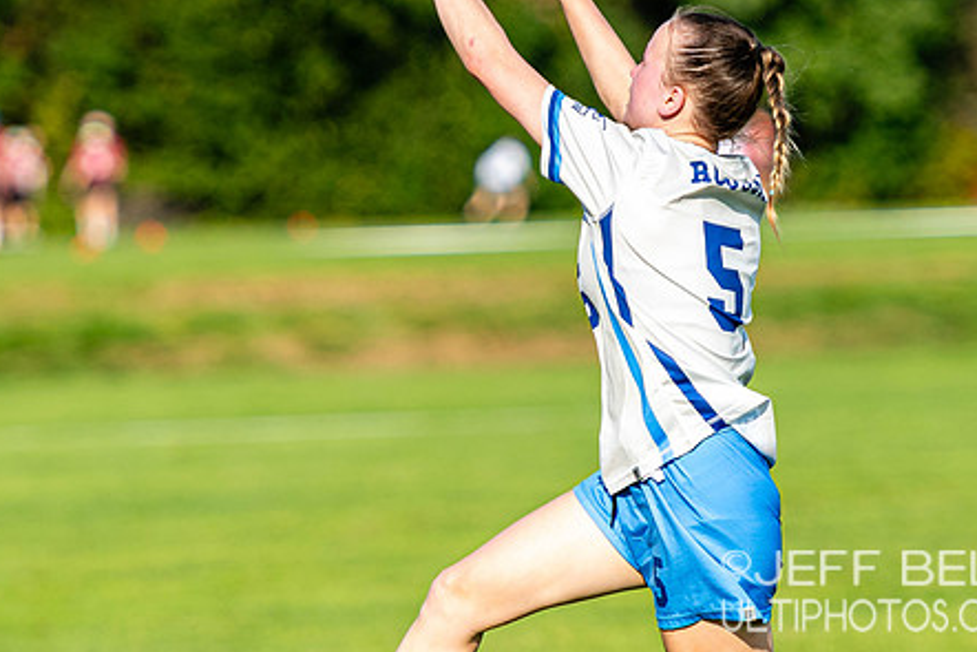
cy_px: 249
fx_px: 16423
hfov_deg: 3.4
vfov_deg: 2.3
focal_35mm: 605
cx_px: 575
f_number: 3.2
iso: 100
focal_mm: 180
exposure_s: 1/1000
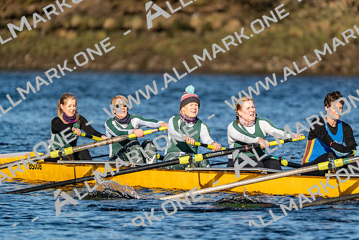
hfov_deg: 3.4
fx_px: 5984
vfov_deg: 2.3
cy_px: 120
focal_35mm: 600
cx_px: 180
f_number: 6.3
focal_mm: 600
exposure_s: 1/2000
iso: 320
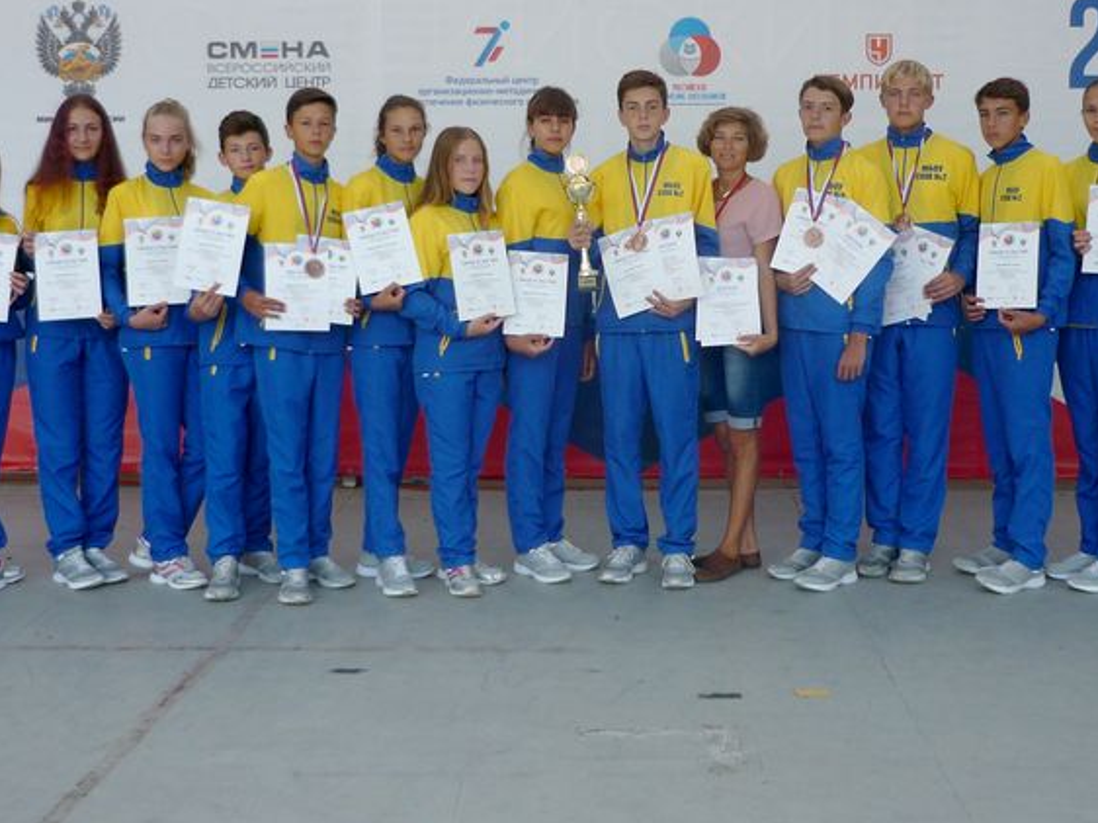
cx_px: 590
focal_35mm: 47
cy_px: 289
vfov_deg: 30.7
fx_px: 1490
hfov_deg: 40.4
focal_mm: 5.5
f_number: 2.8
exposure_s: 1/100
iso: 100
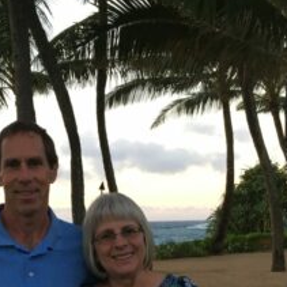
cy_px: 290
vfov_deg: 22.7
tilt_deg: -8.7
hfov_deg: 23.4
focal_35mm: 73
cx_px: 69
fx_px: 685
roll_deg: +0.1
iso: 25
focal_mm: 4.15
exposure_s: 1/30
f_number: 2.2
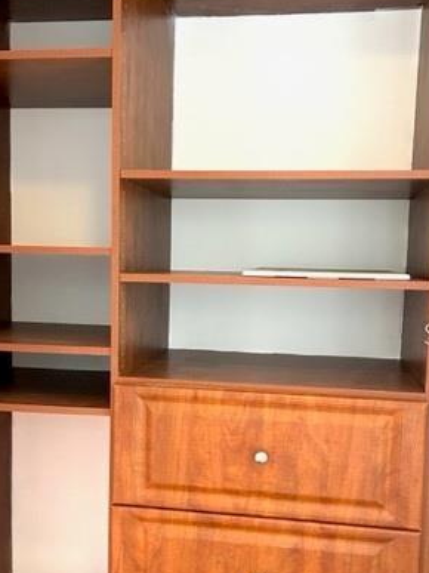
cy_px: 333
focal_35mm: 43
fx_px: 711
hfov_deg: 33.6
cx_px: 209
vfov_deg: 43.7
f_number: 1.5
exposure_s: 1/60
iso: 400
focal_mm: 5.7
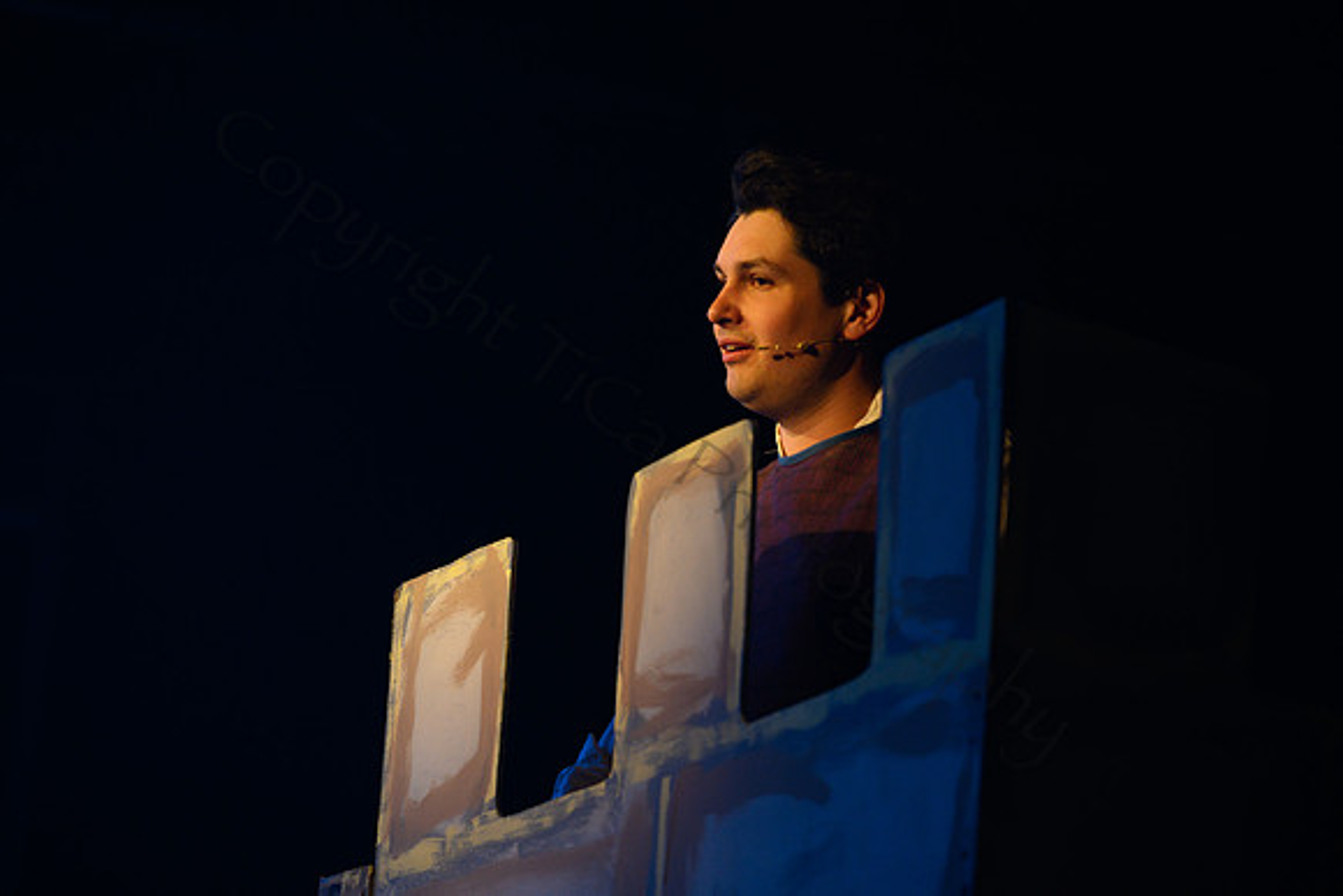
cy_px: 448
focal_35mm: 185
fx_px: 6903
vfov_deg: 7.4
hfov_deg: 11.1
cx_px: 672
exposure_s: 1/80
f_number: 3.5
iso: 1250
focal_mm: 185
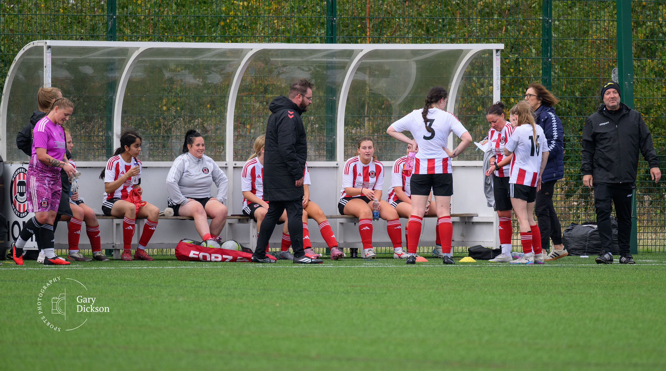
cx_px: 368
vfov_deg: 2.6
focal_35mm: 464
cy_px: 200
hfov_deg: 4.7
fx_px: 8175
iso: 1100
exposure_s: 1/1000
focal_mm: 400
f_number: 5.6
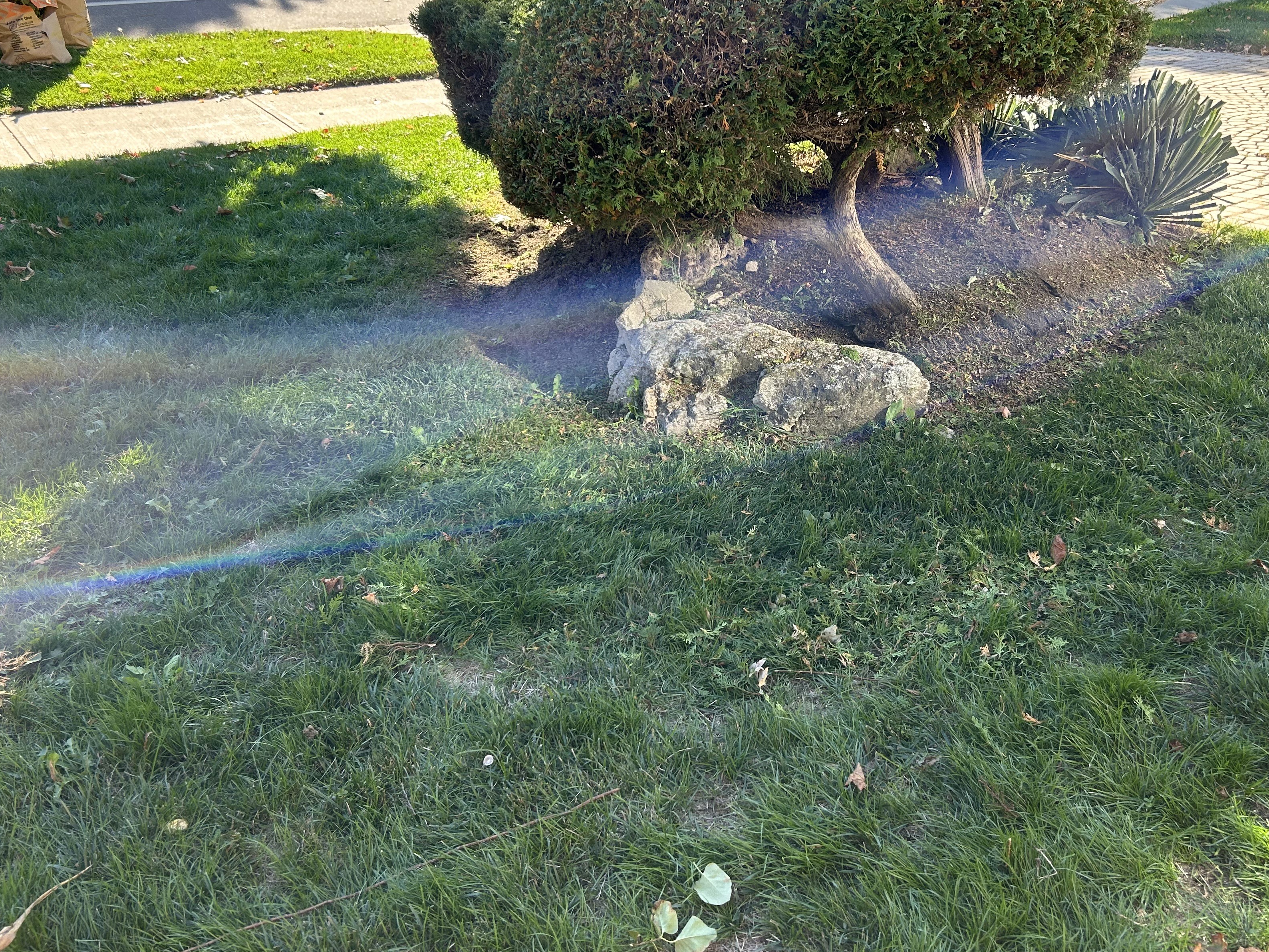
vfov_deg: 42.6
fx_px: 1210
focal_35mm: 33
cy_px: 354
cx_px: 742
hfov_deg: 55.1
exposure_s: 1/445
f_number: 1.5
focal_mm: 5.7
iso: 50
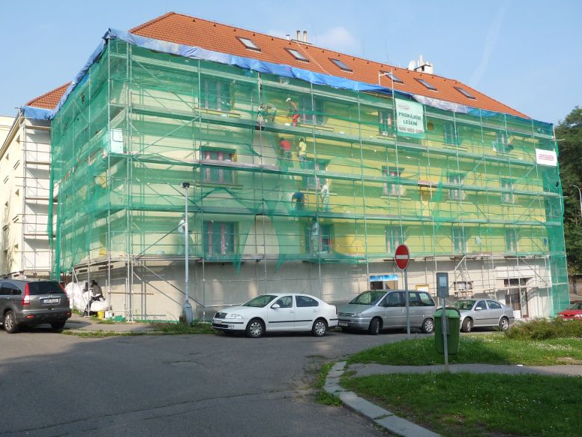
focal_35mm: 33
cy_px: 212
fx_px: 555
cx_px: 286
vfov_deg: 42.9
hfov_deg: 55.4
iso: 100
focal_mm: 4.7
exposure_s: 1/640
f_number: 3.3
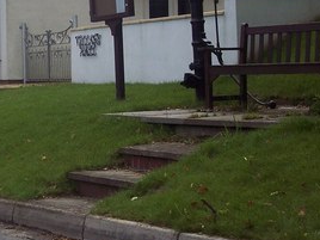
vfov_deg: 15.8
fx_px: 860
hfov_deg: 20.8
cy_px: 48
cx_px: 57
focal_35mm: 93
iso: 100
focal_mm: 8
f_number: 4
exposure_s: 1/750
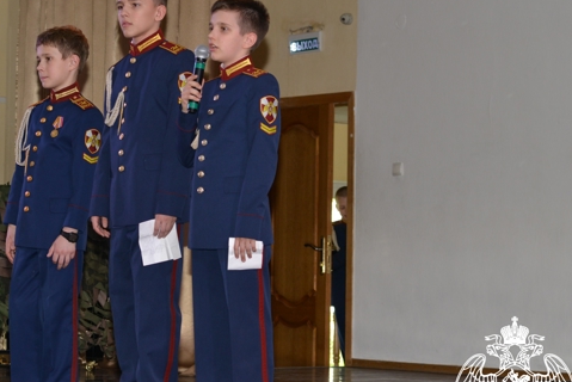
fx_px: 2114
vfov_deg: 10.3
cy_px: 164
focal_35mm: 133
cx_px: 150
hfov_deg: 15.3
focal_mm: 85
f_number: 5
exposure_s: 1/250
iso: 800
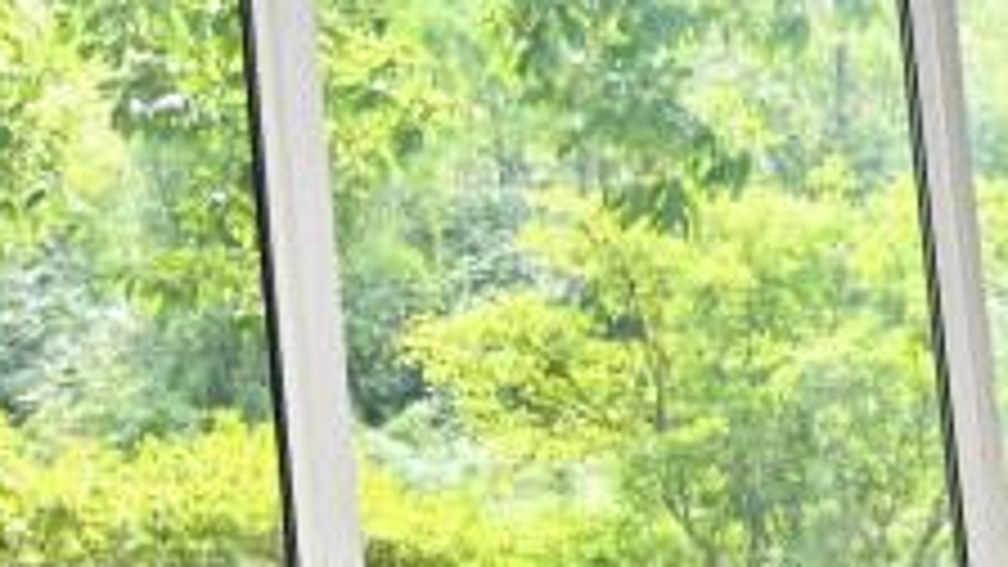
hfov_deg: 18.8
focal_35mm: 98
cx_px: 1584
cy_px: 117
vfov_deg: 12.3
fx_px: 2619
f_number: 4.5
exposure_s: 1/80
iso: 200
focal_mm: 14
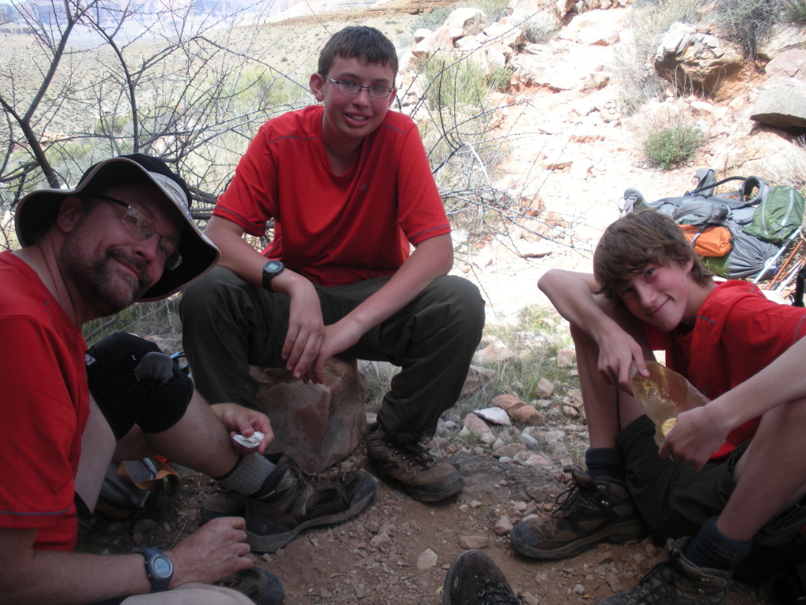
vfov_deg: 39.7
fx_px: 838
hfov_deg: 51.4
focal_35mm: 36
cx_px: 403
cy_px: 302
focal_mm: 6.3
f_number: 3.5
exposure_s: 1/200
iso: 64
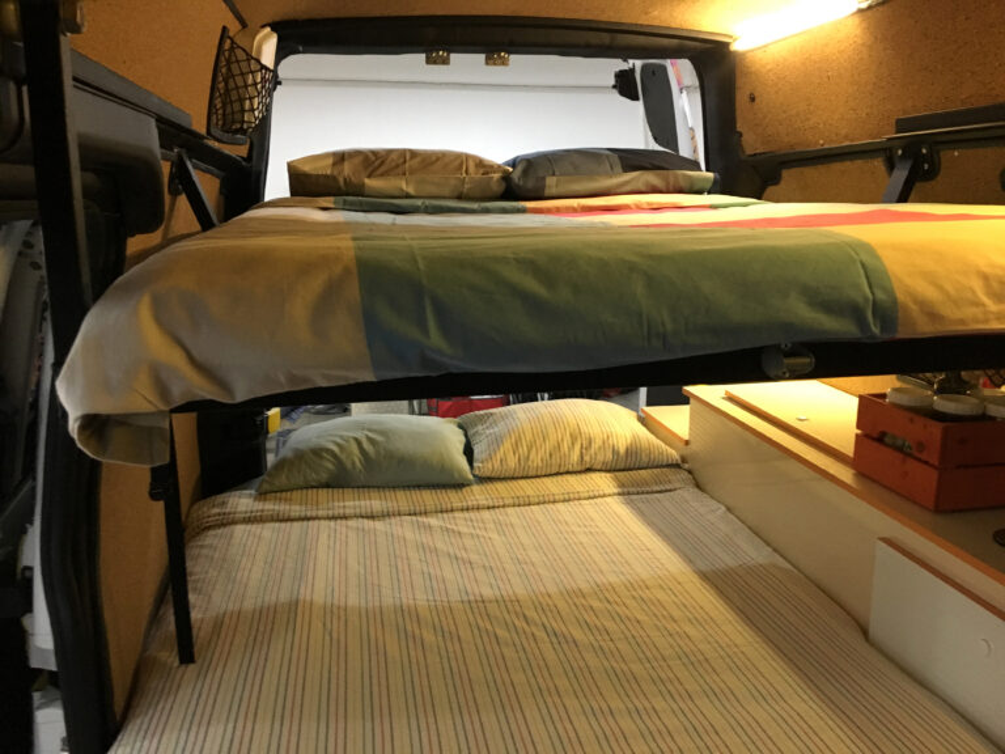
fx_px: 842
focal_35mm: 29
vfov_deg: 48.2
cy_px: 377
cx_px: 502
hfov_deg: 61.7
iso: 200
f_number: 2.2
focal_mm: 4.15
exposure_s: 1/17
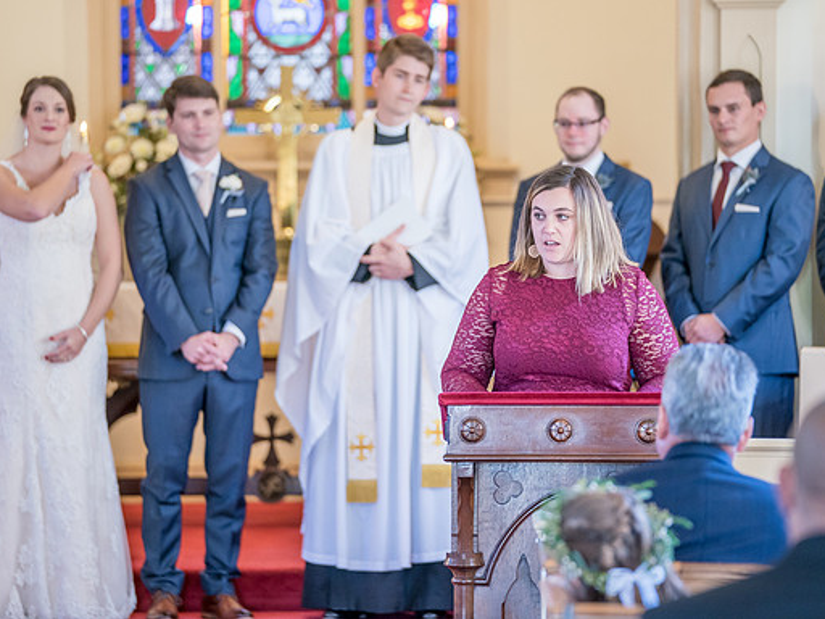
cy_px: 309
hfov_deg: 12.3
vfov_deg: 9.3
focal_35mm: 160
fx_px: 3813
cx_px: 412
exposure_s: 1/100
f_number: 2.8
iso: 2000
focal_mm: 147
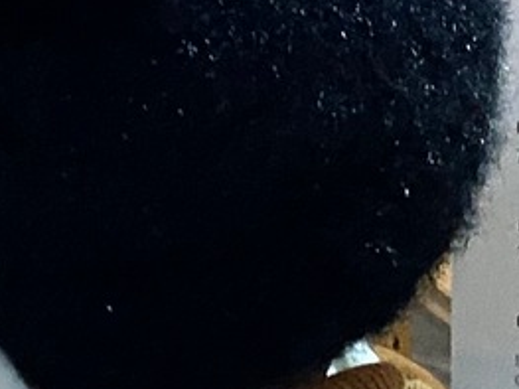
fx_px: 2967
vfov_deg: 7.2
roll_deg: -0.8
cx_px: 134
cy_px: -407
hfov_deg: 10.0
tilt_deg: -7.2
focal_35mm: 198
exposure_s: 1/33
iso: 400
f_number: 1.8
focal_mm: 4.25
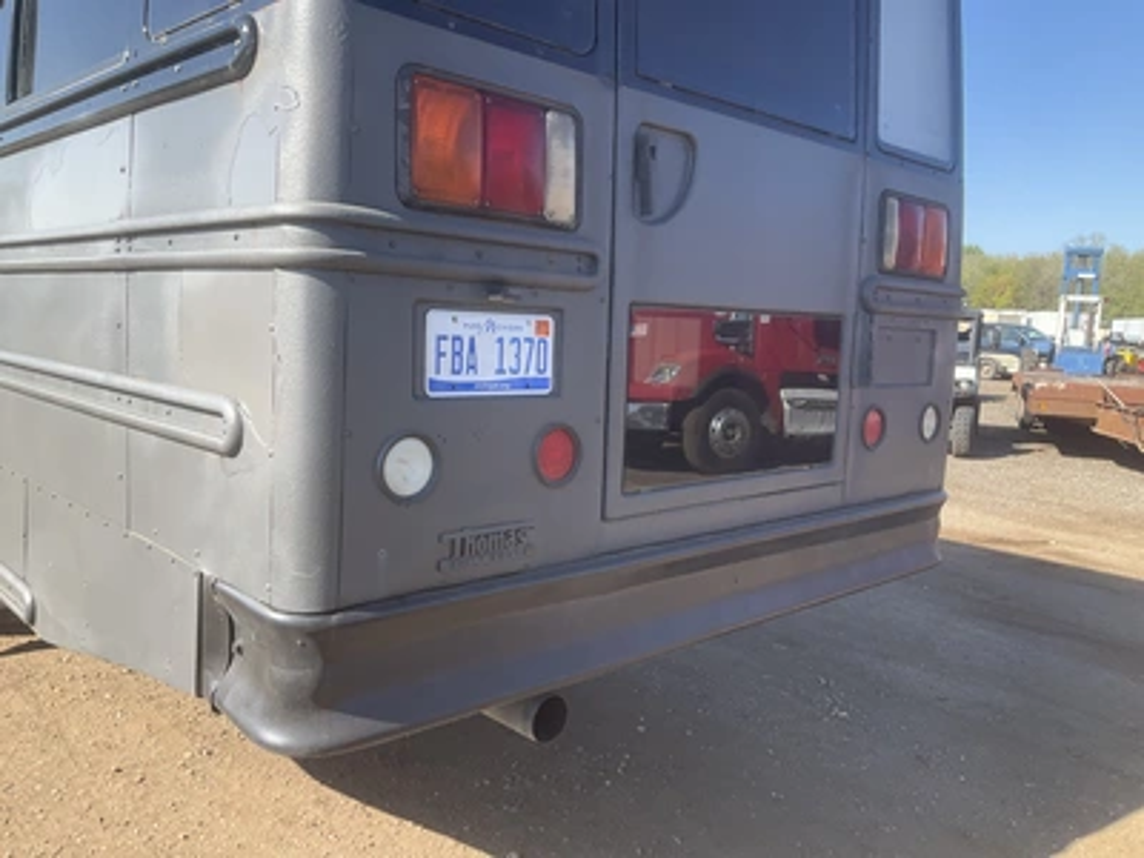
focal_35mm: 29
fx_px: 958
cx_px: 572
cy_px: 429
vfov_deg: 48.2
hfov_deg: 61.7
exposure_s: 1/568
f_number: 1.8
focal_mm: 3
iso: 25
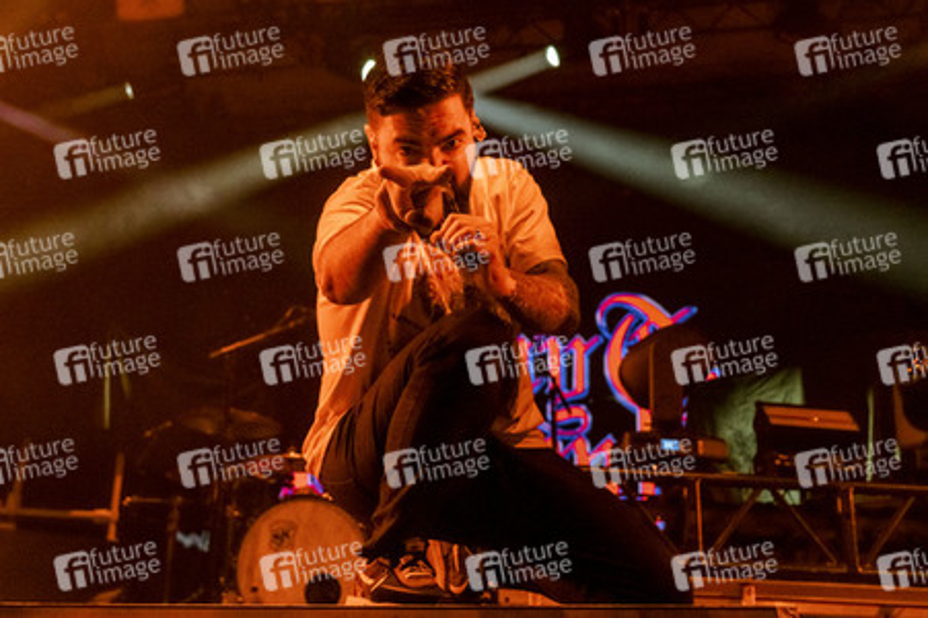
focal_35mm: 40
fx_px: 1030
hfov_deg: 48.5
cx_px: 464
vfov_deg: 33.4
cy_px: 309
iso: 2500
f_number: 5
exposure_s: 1/500
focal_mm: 40
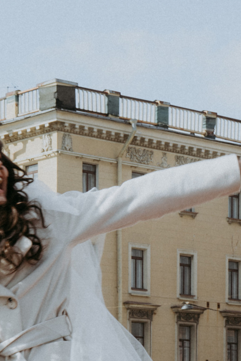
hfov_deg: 9.4
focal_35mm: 144
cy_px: 596
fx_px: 1447
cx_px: -64
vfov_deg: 13.2
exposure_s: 1/160
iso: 100
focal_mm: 34
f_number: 10
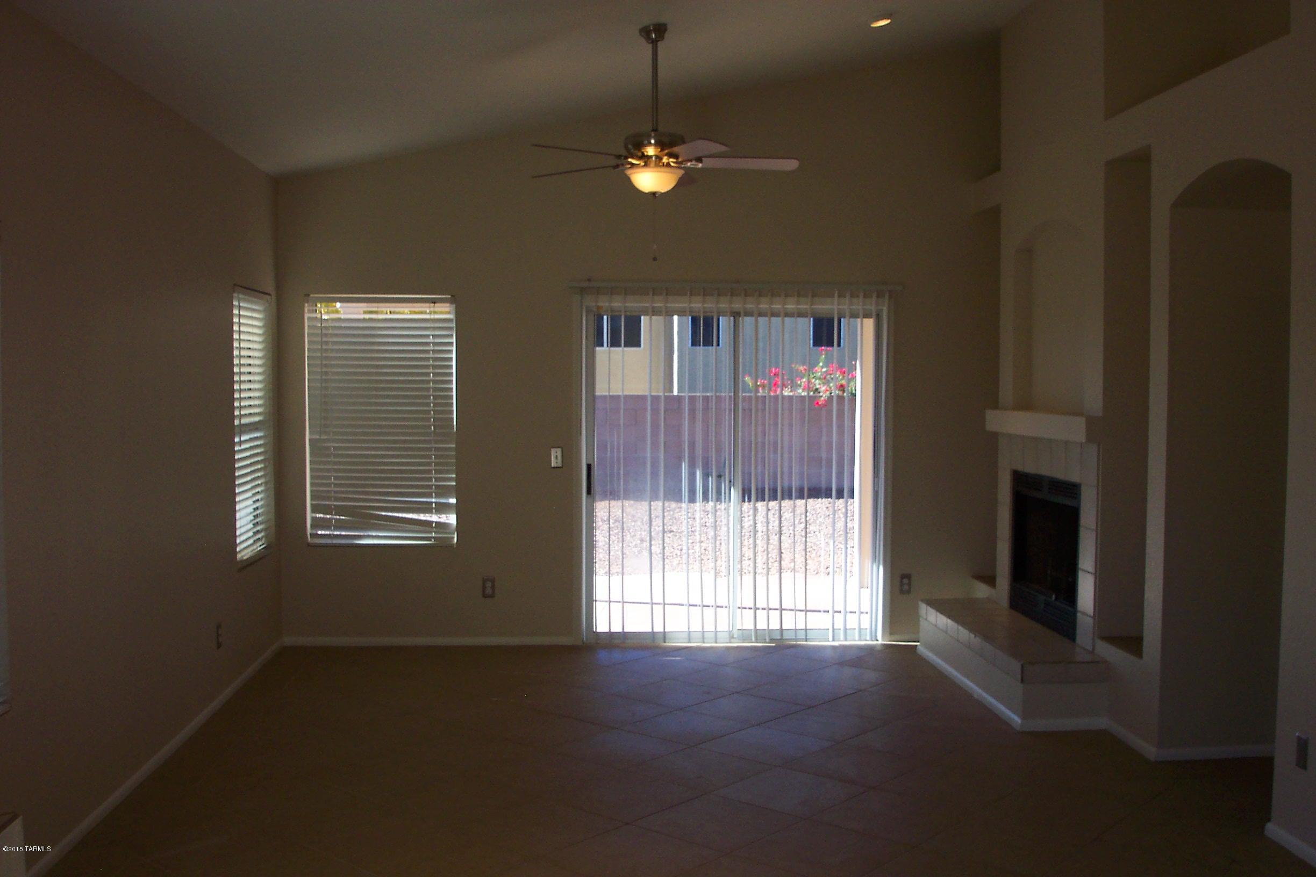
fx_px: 1279
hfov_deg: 54.4
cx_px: 658
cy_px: 438
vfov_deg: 37.9
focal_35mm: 35
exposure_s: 1/350
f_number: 2.8
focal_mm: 7.5
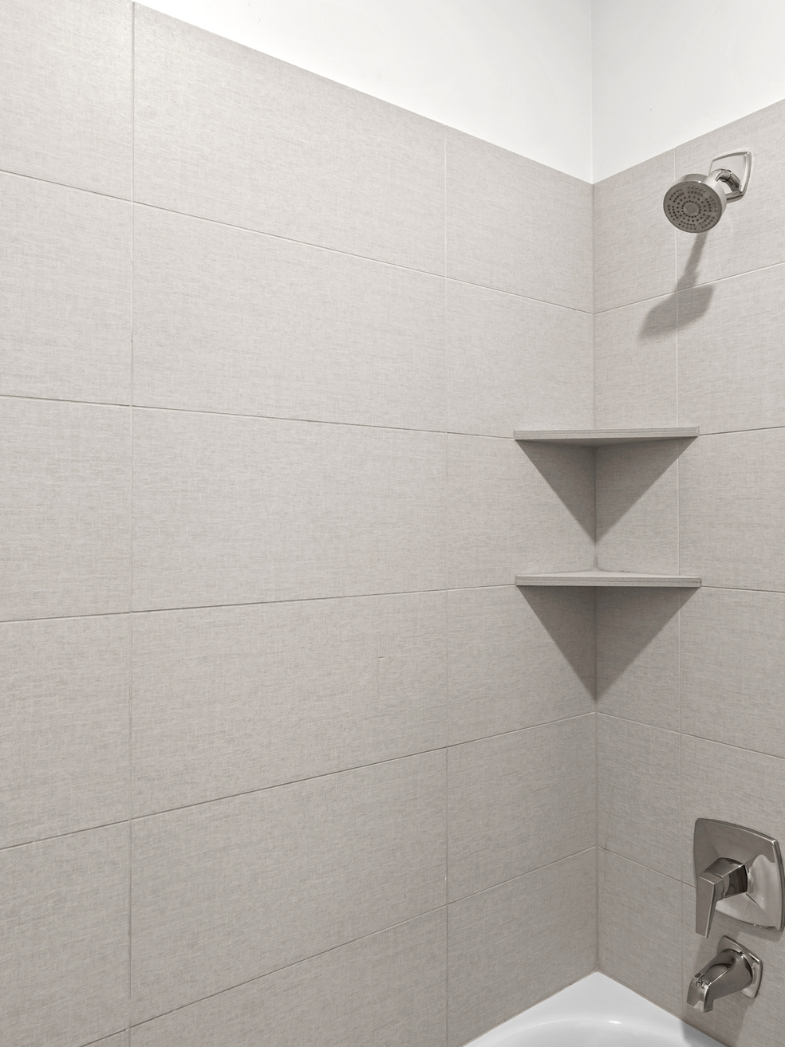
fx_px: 726
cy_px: 524
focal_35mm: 24
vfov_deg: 71.6
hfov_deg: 56.8
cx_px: 394
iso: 250
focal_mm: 16
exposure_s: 1.6
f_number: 10
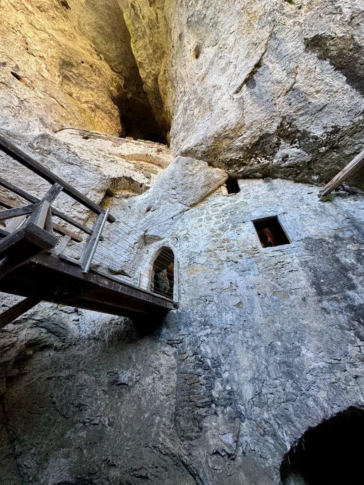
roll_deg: +1.2
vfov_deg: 102.1
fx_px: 196
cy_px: 242
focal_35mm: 14
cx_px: 182
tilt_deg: +40.9
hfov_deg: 85.7
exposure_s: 1/99
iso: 100
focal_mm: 2.22
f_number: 2.2
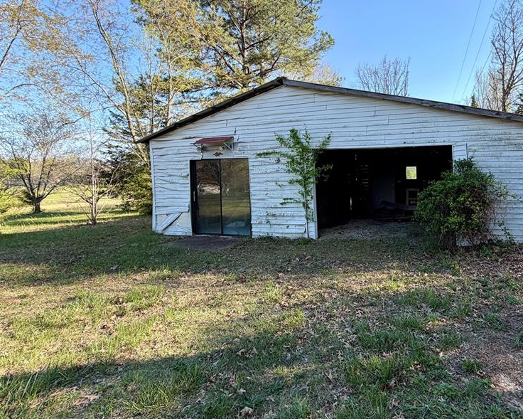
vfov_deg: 70.5
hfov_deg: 81.1
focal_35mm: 19
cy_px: 179
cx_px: 338
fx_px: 294
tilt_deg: -0.1
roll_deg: +1.1
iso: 50
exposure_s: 1/502
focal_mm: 2.22
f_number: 2.2
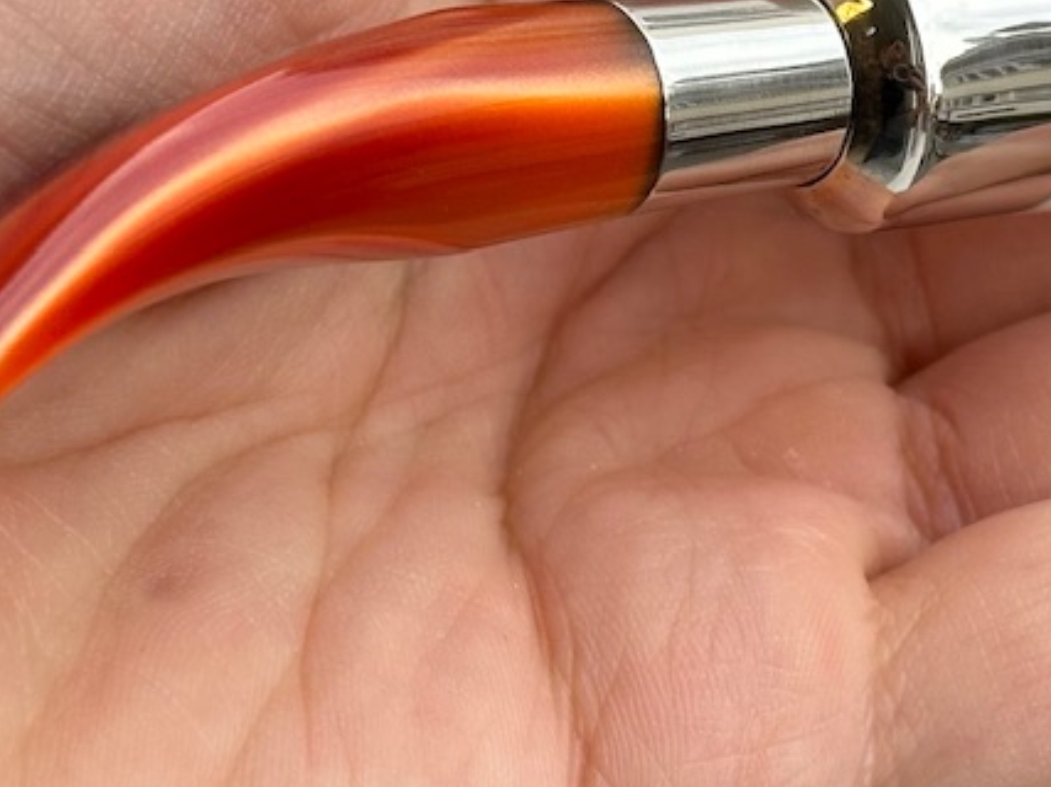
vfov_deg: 10.2
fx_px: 4371
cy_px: 42
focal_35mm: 144
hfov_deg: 13.7
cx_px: 724
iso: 64
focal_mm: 6.86
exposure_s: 1/435
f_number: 1.78
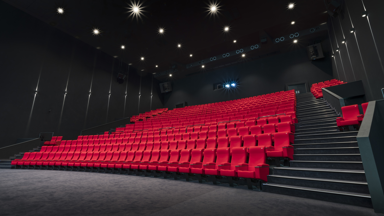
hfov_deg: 95.9
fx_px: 173
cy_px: 100
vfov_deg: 63.8
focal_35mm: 17
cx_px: 194
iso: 100
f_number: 16
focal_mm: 16
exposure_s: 15
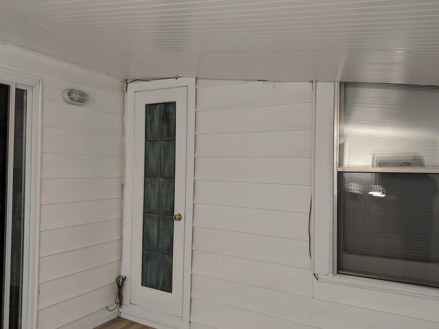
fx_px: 342
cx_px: 220
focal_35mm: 27
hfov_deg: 65.3
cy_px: 164
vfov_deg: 51.4
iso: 175
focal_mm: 4.44
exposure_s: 1/124
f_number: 1.8
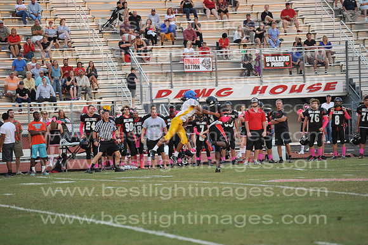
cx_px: 184
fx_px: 2043
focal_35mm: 200
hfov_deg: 10.3
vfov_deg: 6.9
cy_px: 122
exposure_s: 1/400
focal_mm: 200
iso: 1250
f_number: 3.5
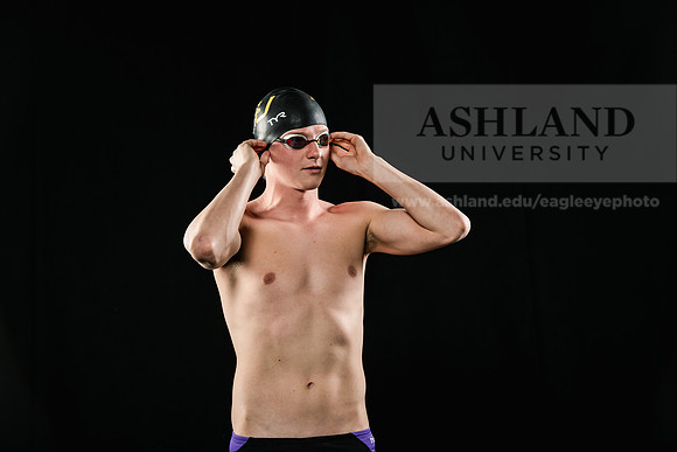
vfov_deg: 11.8
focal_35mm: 116
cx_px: 338
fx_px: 2182
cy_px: 226
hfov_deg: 17.6
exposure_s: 1/250
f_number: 6.3
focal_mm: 116
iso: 320
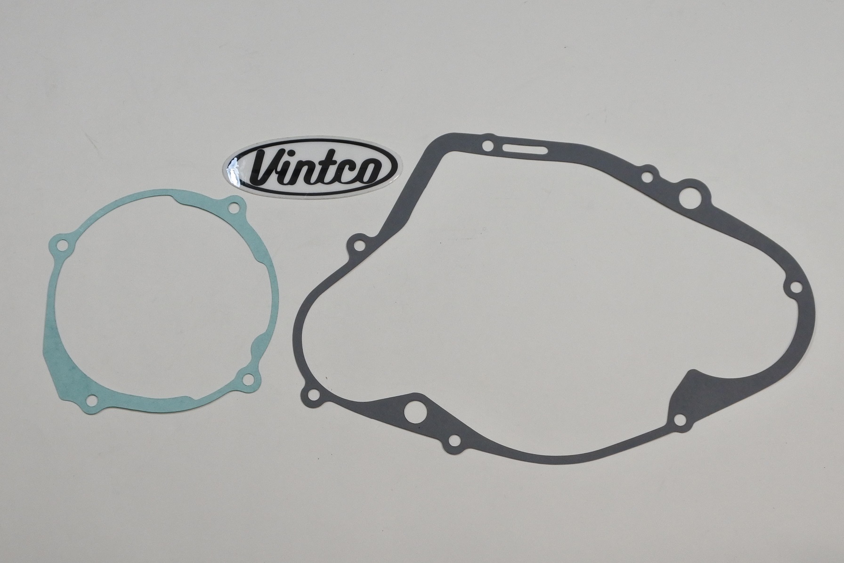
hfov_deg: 42.7
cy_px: 282
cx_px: 422
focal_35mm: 46
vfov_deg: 29.2
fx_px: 1078
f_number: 4.5
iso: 560
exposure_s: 1/125
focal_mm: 17.2
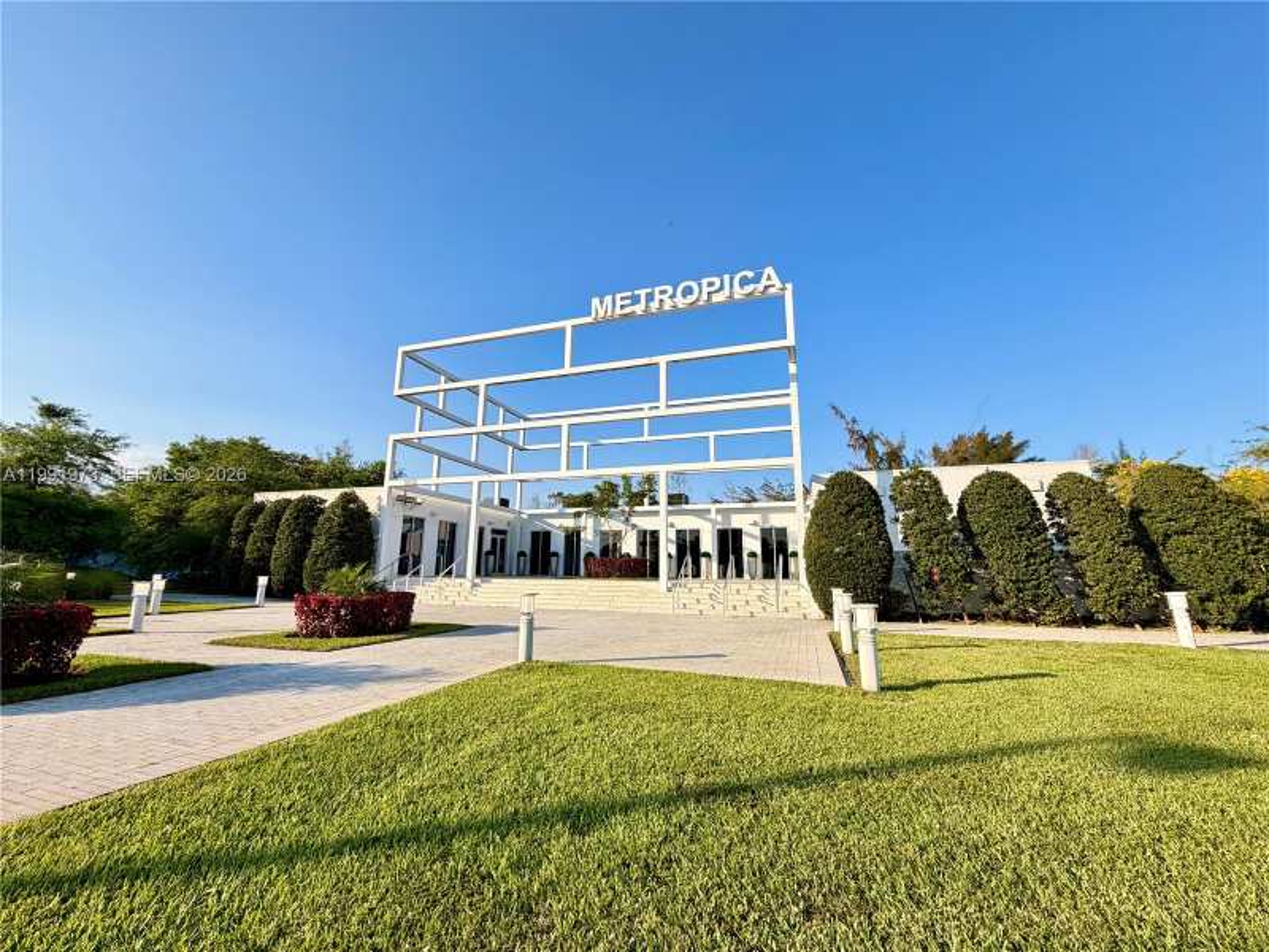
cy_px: 476
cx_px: 634
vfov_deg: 85.7
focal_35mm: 14
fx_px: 513
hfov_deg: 102.1
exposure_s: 1/644
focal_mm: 2.22
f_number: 2.2
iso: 40
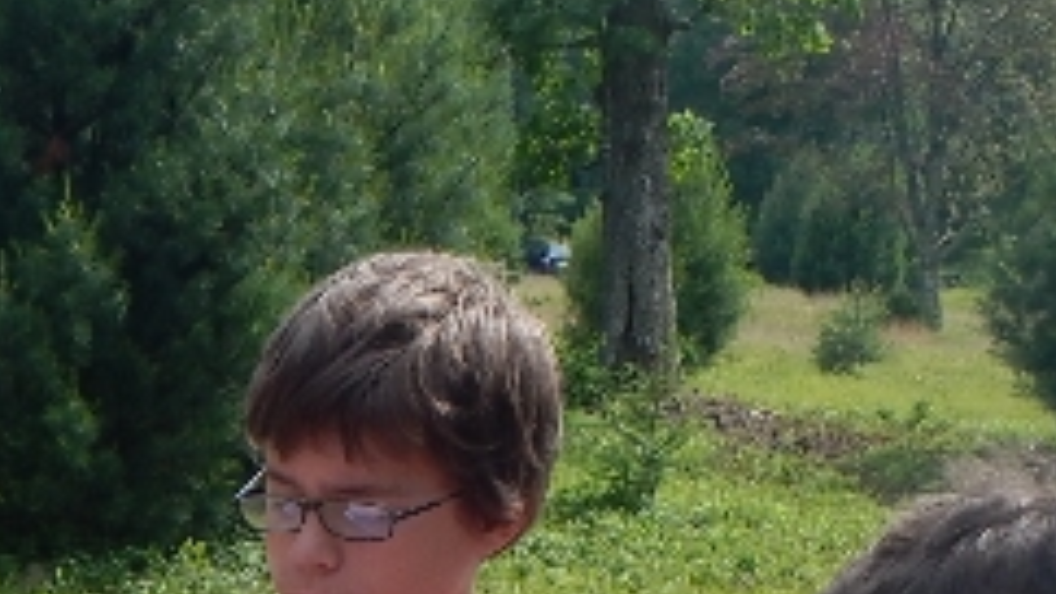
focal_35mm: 101
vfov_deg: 11.3
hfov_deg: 20.5
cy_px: 1022
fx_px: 2827
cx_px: 13
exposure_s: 1/500
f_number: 3.9
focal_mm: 5
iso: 125
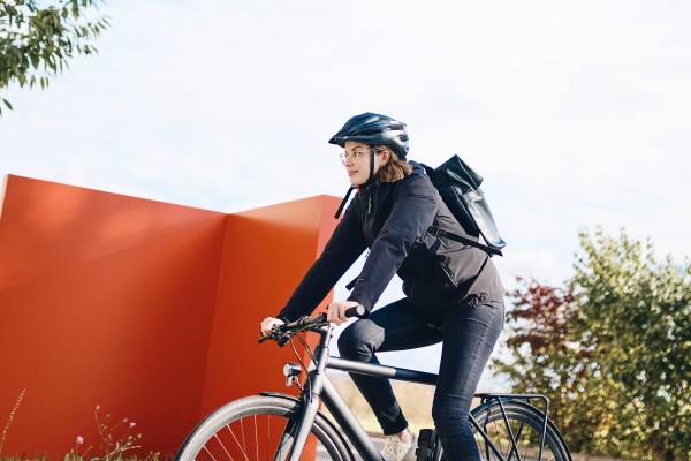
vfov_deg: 37.9
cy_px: 230
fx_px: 672
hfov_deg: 54.4
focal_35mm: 35
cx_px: 346
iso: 100
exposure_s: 1/2000
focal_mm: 35
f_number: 1.8
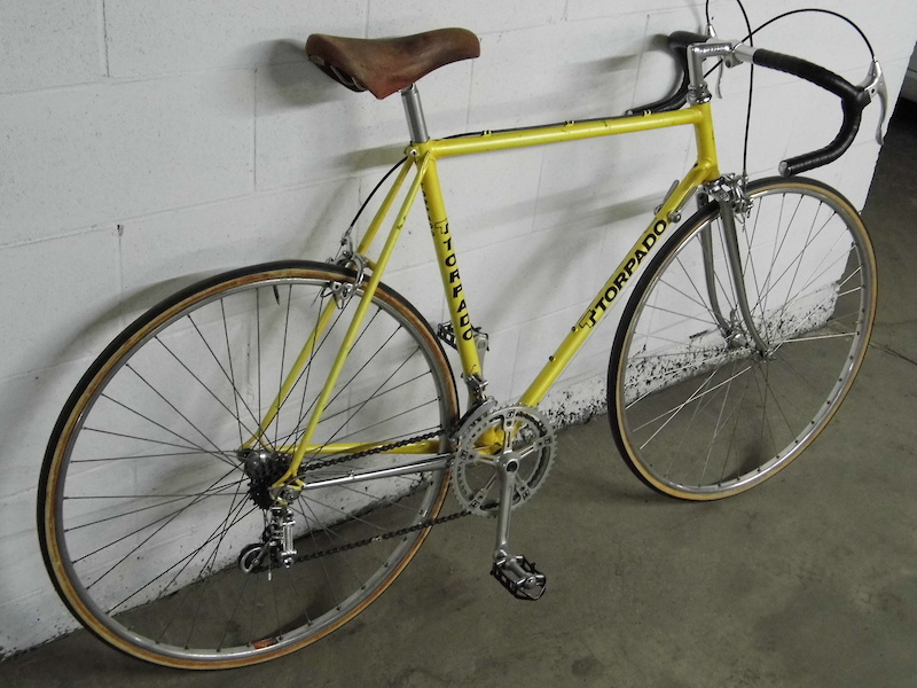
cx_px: 458
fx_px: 1139
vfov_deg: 33.6
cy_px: 344
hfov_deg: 43.9
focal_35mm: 43
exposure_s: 1/13
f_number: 3.5
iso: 400
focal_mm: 7.7
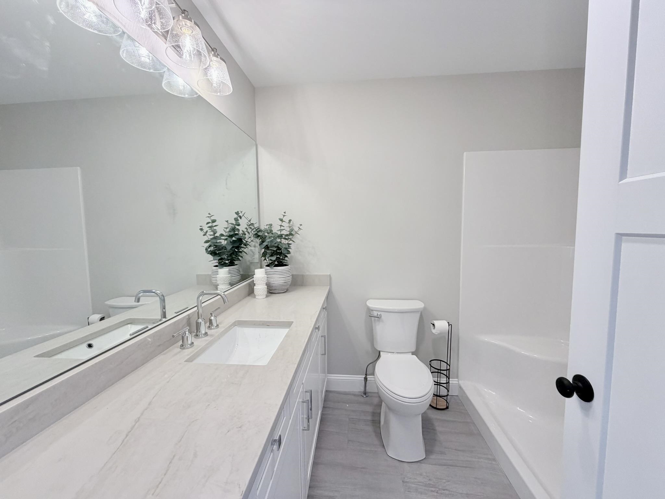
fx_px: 269
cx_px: 332
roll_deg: -0.3
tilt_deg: -5.2
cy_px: 250
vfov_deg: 85.7
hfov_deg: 102.1
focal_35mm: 14
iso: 200
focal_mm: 2.22
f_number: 2.2
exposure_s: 1/120
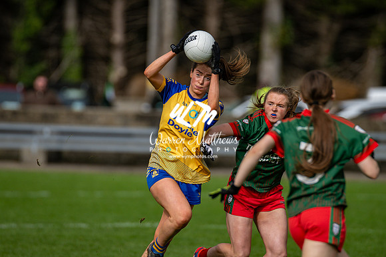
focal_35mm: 450
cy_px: 128
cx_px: 193
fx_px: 4822
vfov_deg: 3.1
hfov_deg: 4.6
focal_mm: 300
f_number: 2.8
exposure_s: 1/3200
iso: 220
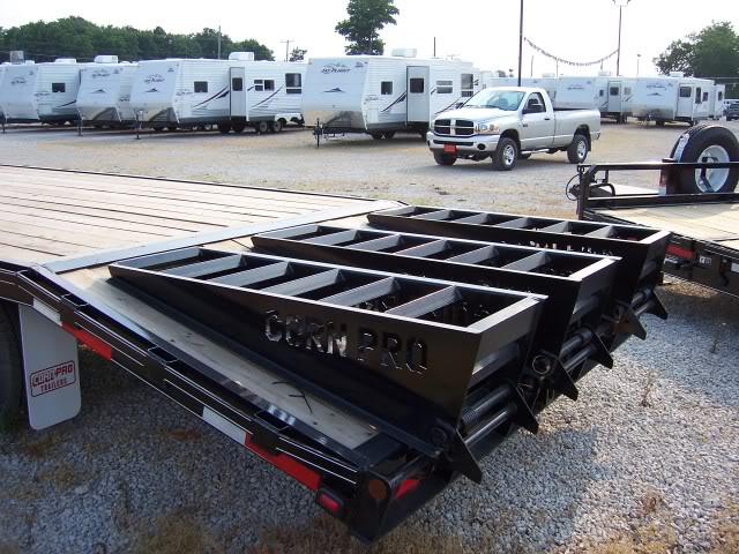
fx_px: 769
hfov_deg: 51.4
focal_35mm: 36
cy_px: 277
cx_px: 370
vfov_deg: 39.7
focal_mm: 6
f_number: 3
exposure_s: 1/500
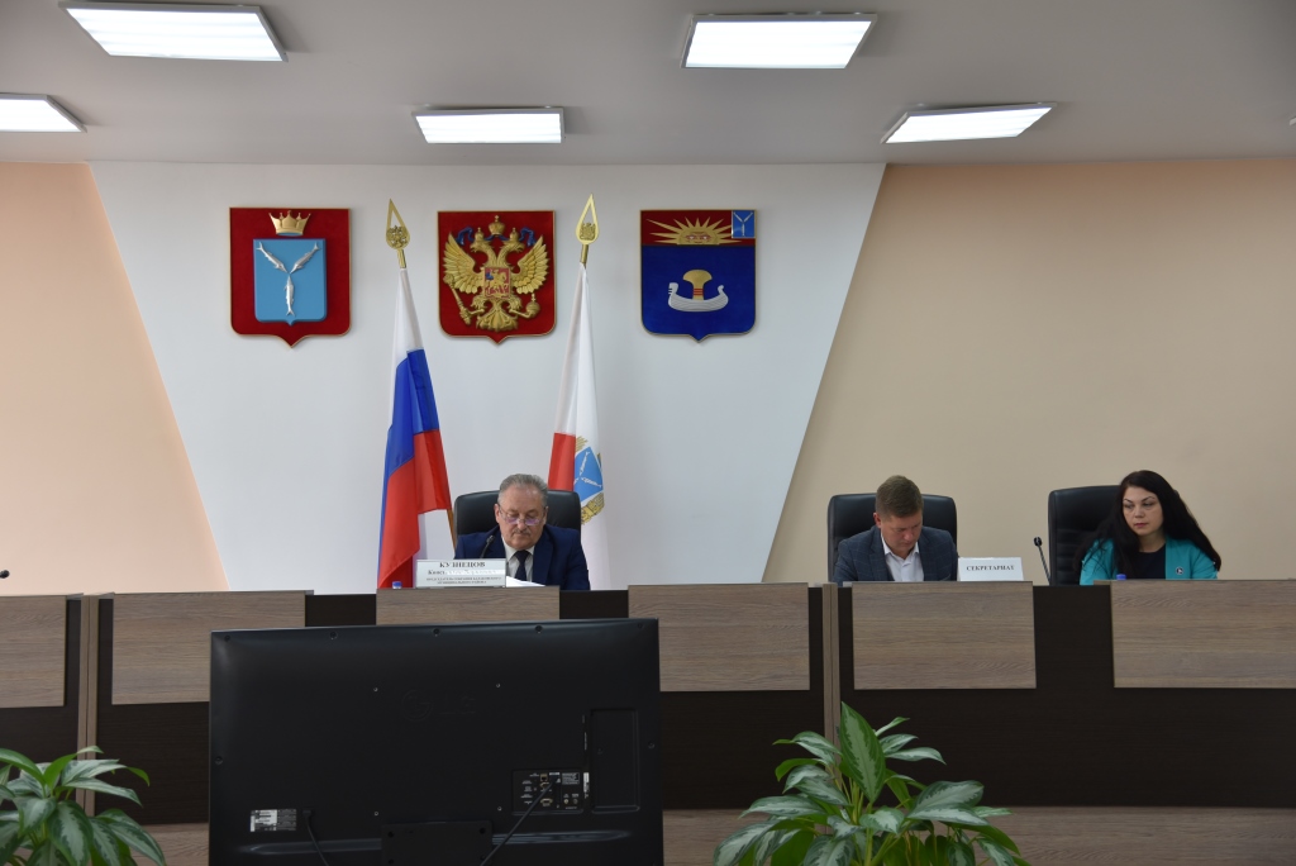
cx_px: 648
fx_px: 1873
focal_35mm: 52
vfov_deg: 26.0
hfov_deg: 38.2
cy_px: 433
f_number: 4.5
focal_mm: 52
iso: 400
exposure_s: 1/80
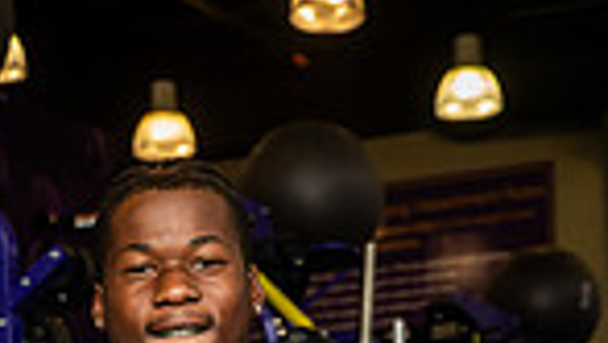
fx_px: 2695
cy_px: 827
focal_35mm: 167
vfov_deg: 6.9
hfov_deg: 12.9
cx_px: 203
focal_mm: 52
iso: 500
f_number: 5.6
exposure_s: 1/250
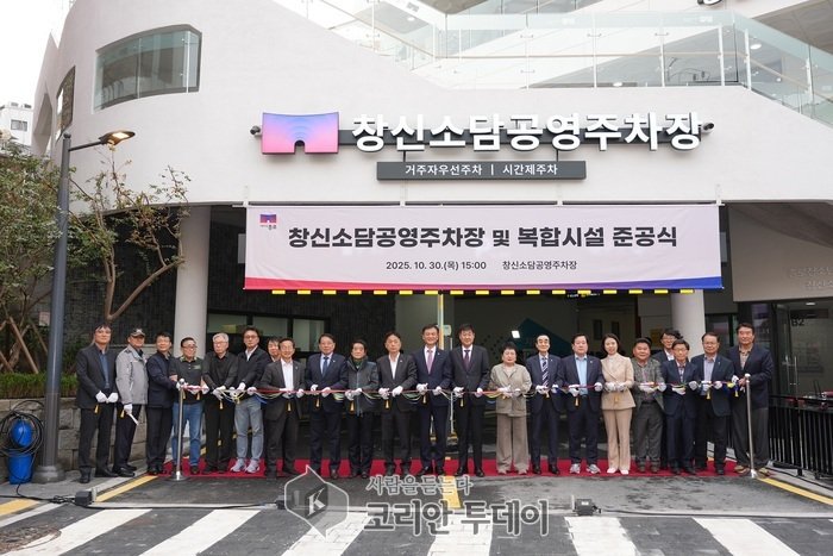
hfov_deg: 61.9
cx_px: 416
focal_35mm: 30
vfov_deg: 43.6
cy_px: 278
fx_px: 694
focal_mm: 30
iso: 125
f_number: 4
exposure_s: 1/125
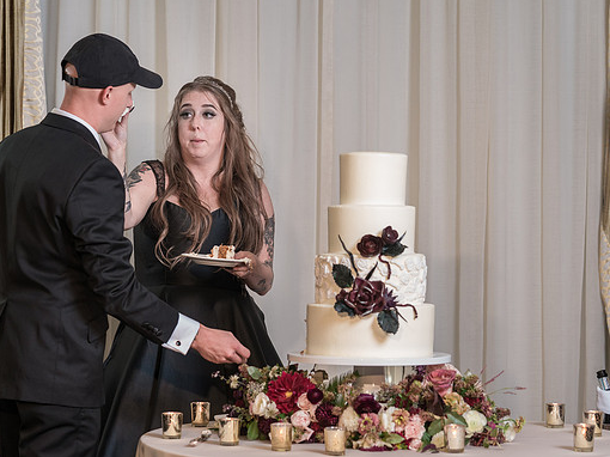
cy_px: 231
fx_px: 1744
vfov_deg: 14.9
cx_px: 295
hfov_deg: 19.8
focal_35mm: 99
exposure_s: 1/200
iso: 2000
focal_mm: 86
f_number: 4
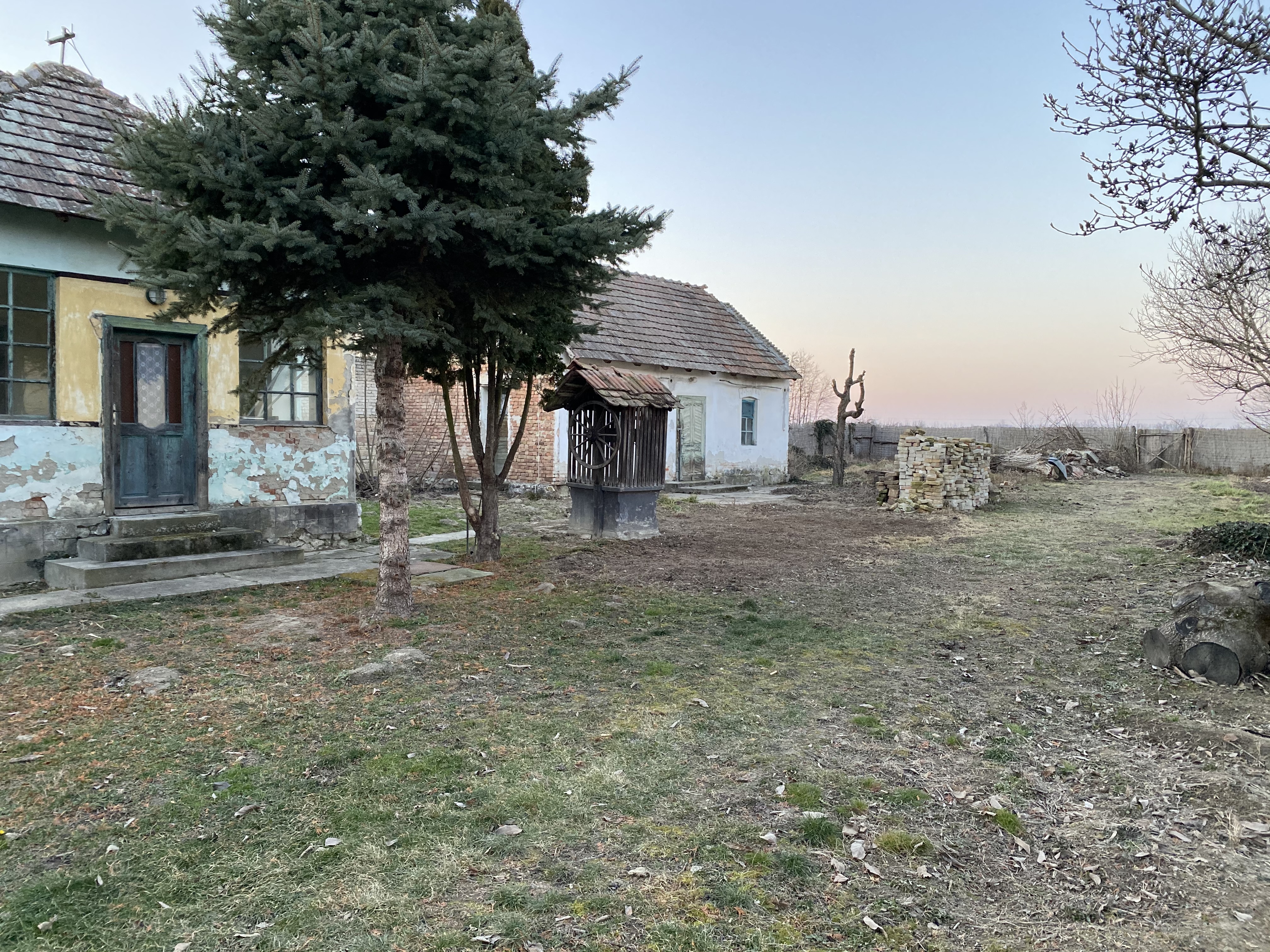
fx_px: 954
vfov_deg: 53.1
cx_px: 635
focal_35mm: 26
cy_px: 476
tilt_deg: -2.4
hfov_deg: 67.3
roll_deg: -1.6
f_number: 1.8
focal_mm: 4.25
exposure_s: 1/121
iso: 125
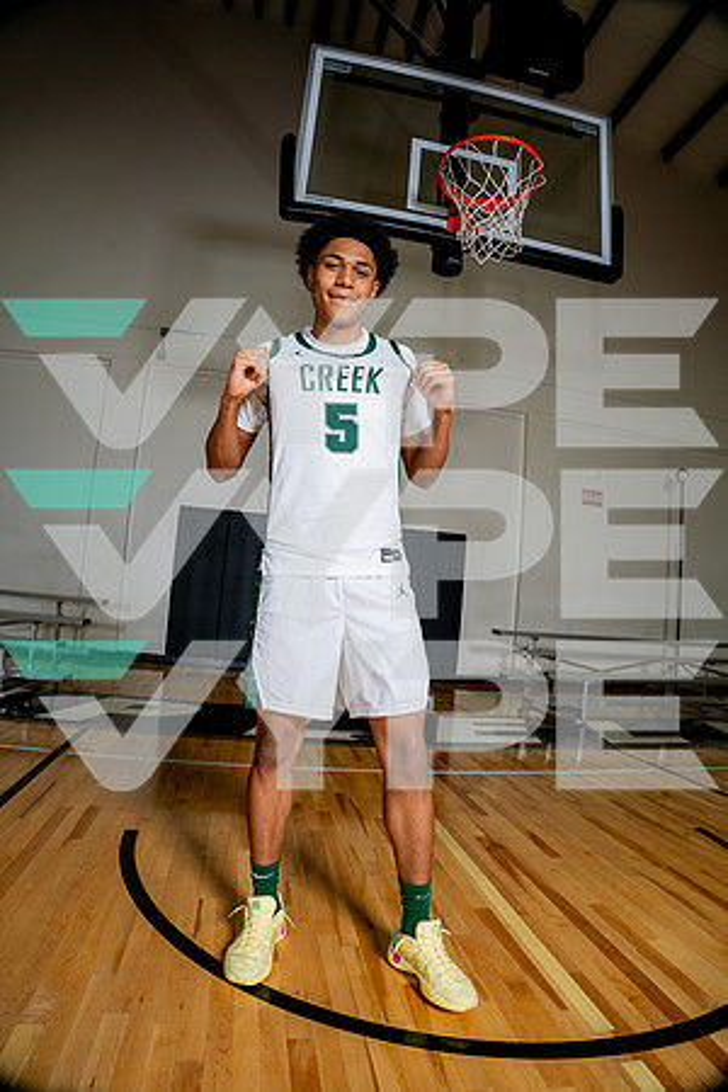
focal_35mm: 20
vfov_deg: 84.0
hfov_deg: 61.9
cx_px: 364
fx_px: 607
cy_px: 546
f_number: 7.1
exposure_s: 1/250
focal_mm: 20
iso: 250
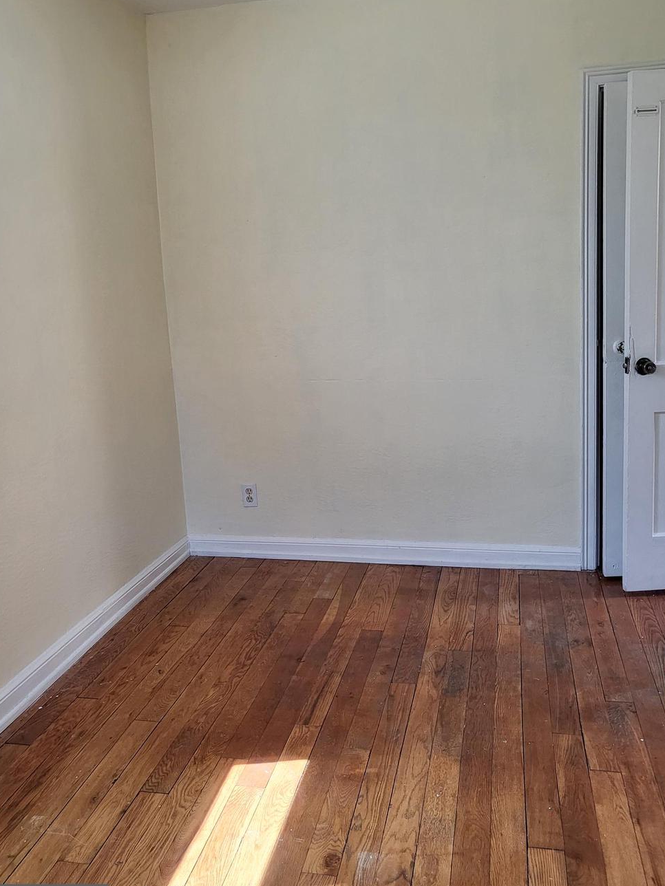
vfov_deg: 58.3
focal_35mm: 31
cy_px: 412
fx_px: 794
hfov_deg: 45.4
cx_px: 333
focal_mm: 4.25
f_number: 1.8
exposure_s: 1/120
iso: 125
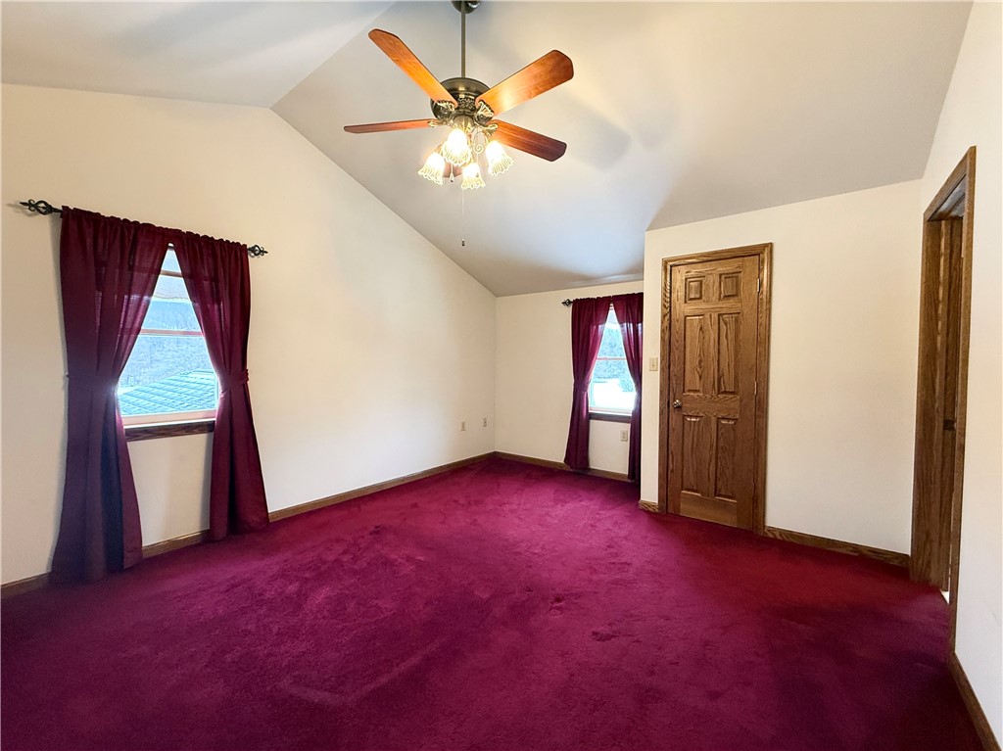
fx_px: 405
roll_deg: -0.9
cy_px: 376
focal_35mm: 14
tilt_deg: -1.7
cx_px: 502
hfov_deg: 102.1
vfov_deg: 85.6
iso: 400
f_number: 2.2
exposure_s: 1/60
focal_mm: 2.22
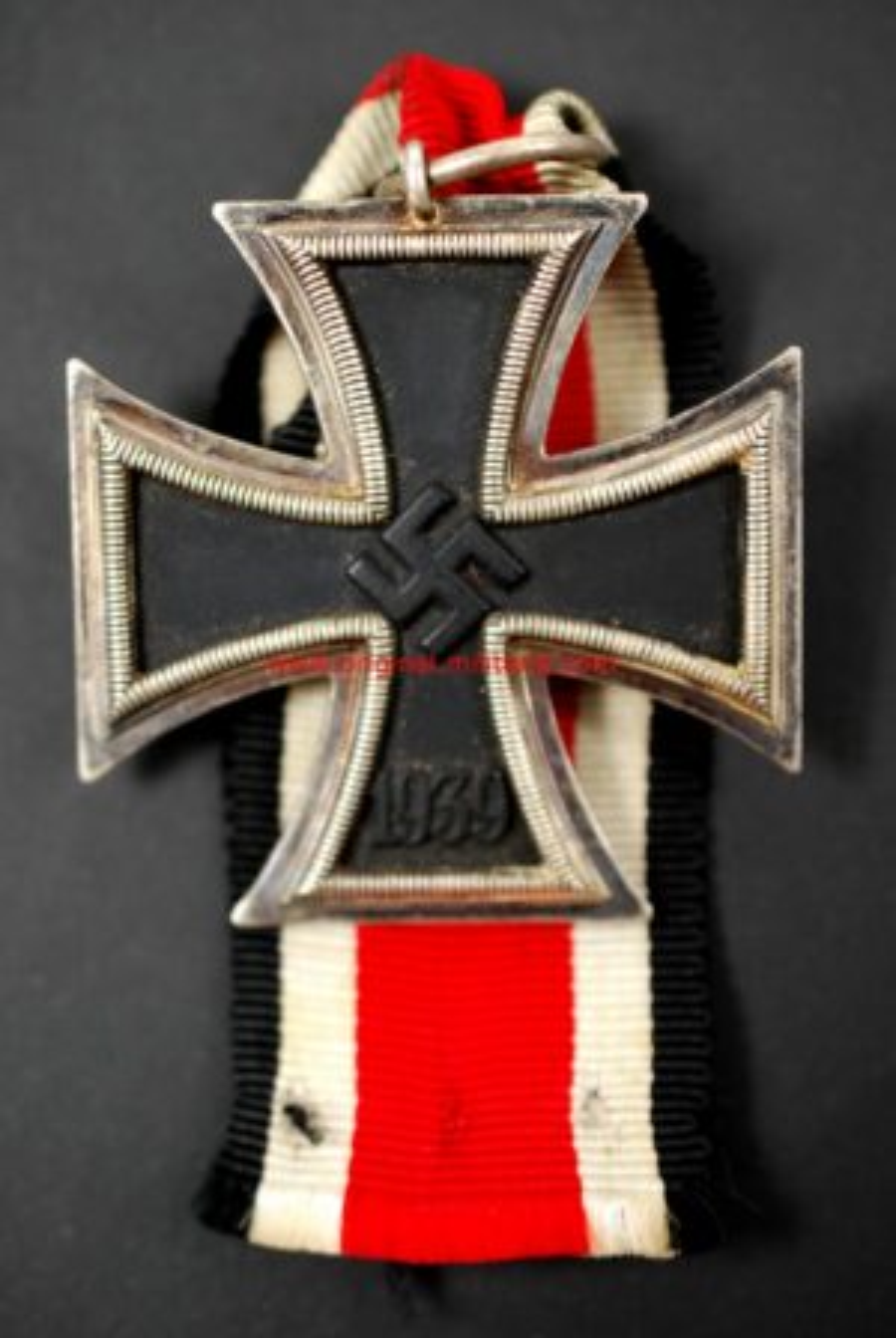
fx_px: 2233
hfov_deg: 22.7
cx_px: 448
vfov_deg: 33.4
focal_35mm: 60
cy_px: 669
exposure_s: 1/60
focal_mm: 40
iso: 360
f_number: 3.3
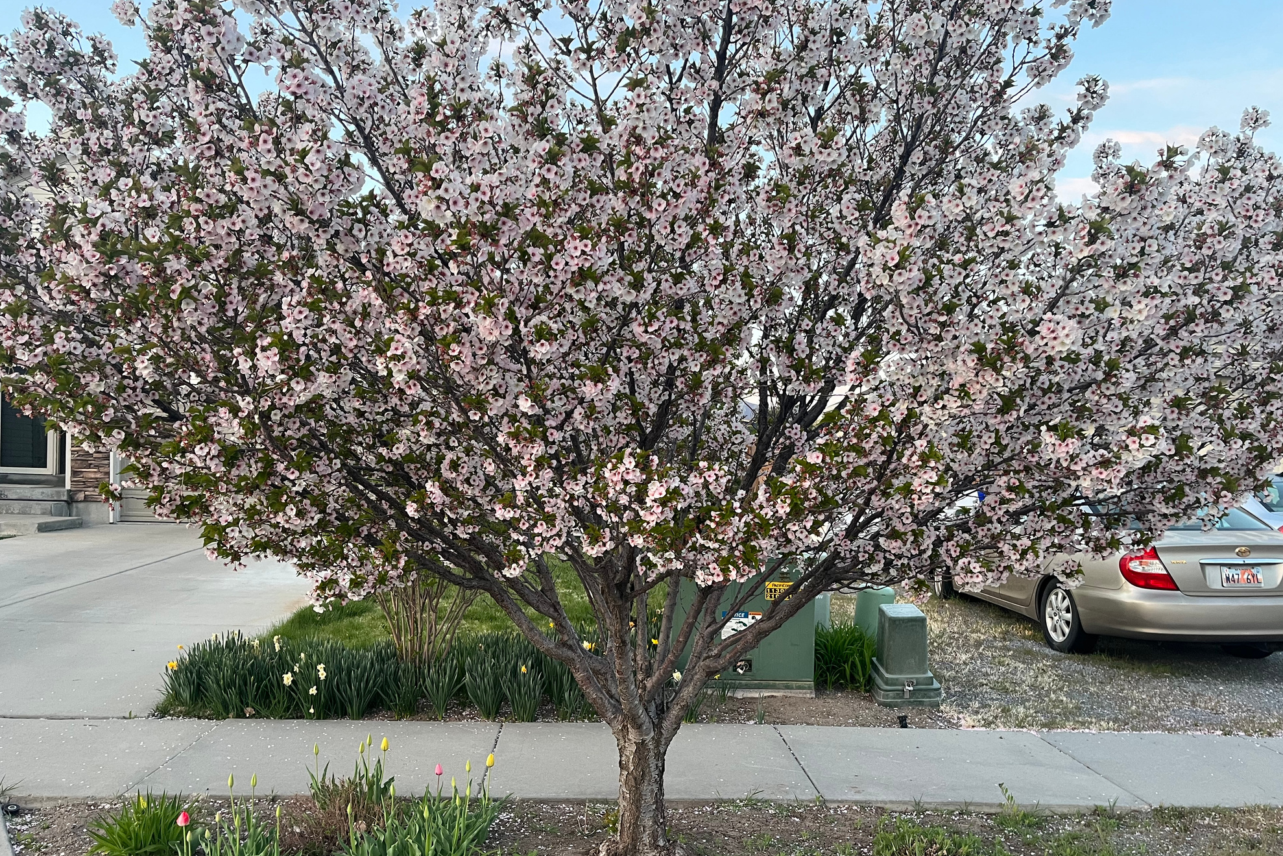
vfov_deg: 46.3
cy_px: 488
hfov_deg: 65.5
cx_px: 656
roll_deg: -1.7
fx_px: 998
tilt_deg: -1.7
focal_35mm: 28
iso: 125
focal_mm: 5.1
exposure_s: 1/91
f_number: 1.6
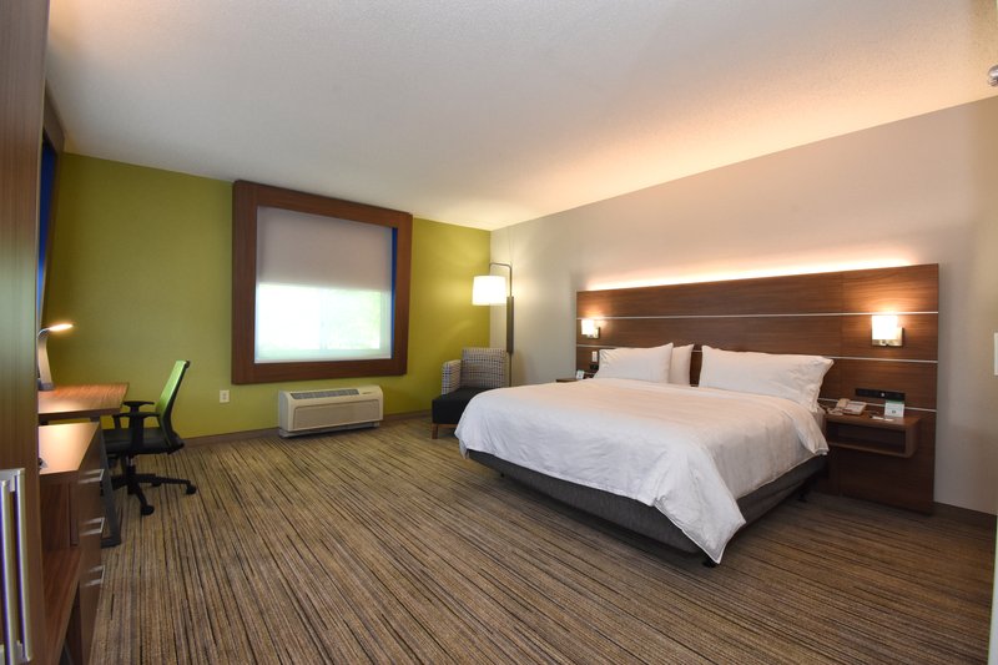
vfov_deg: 77.3
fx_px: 416
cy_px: 332
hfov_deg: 100.4
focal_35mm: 15
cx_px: 499
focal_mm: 10
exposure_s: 1/20
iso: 800
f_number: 11
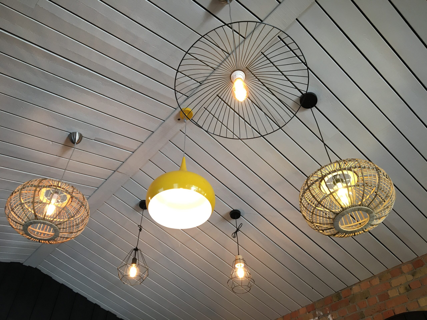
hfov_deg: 61.7
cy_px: 160
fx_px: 358
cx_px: 214
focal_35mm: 29
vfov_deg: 48.2
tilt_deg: +47.1
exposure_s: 1/33
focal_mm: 4.15
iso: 64
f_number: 2.2
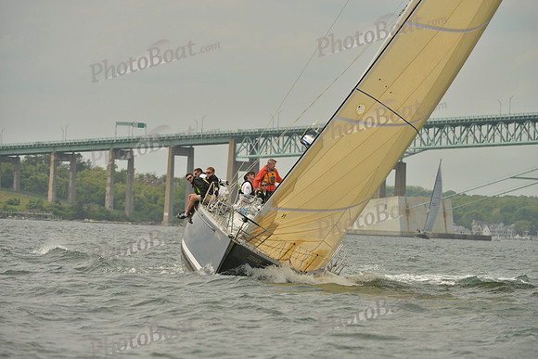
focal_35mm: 280
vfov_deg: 4.9
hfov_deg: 7.4
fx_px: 4185
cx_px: 269
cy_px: 180
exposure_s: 1/1250
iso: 280
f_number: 8
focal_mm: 280
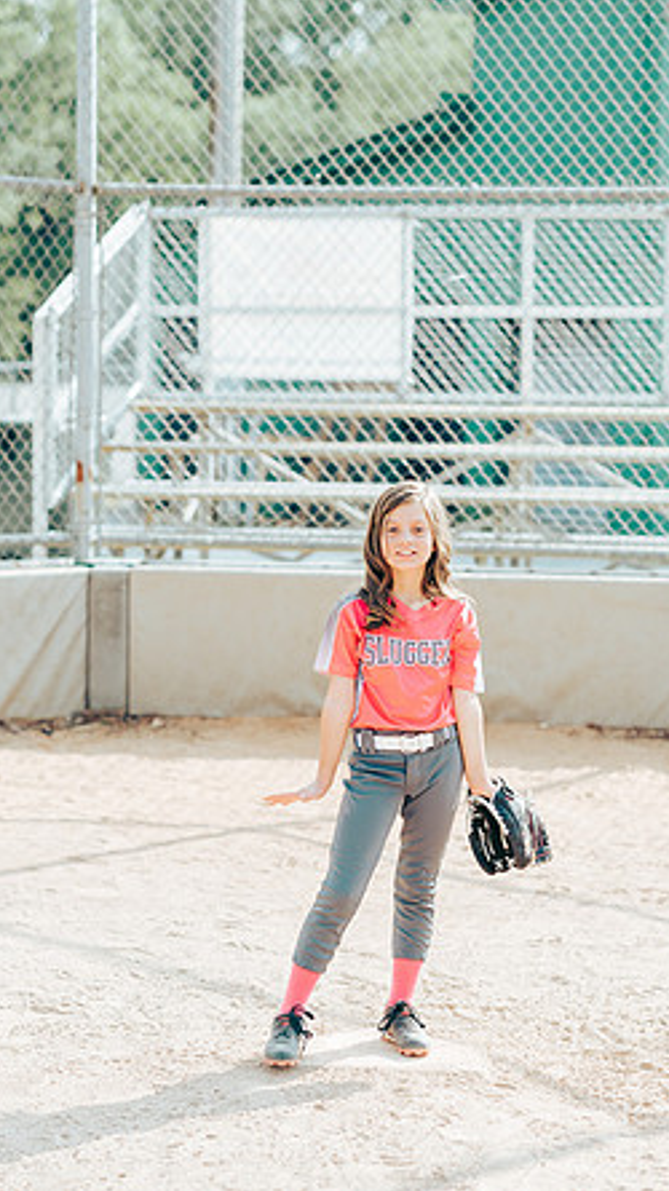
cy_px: 591
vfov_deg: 23.7
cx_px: 353
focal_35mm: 90
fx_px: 2841
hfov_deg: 13.4
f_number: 2.8
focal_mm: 85
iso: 160
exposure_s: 1/1250
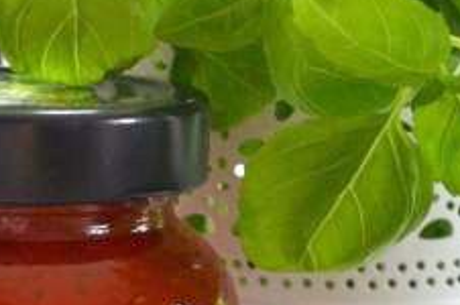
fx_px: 2986
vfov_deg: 5.8
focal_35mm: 234
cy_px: 495
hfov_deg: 8.7
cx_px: -33
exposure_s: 1/30
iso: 400
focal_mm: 44
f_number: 5.3
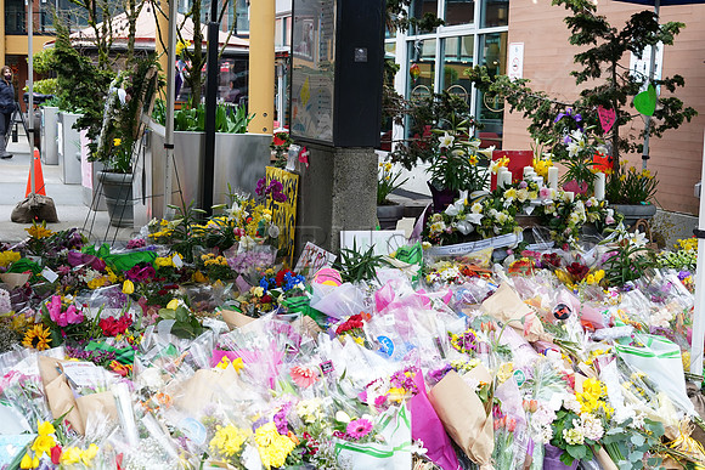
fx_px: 979
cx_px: 352
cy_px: 235
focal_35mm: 50
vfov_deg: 27.0
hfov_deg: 39.6
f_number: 5.6
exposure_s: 1/60
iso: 640
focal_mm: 50
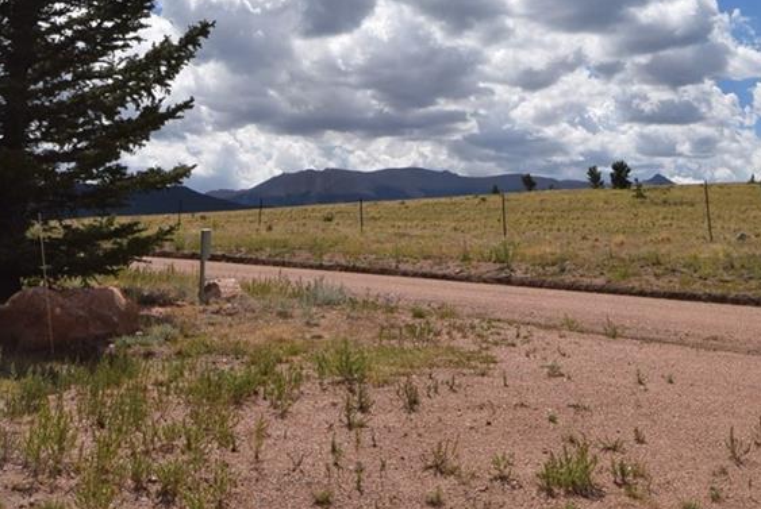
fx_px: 910
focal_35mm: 43
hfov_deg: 45.3
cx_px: 432
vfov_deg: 27.6
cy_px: -97
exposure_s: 1/500
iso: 200
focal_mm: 10
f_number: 11
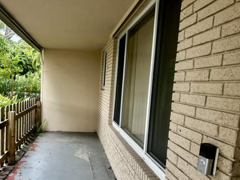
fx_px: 236
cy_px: 112
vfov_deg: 41.5
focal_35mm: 34
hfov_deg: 53.3
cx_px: 88
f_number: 1.5
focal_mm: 5.7
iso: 50
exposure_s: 1/295
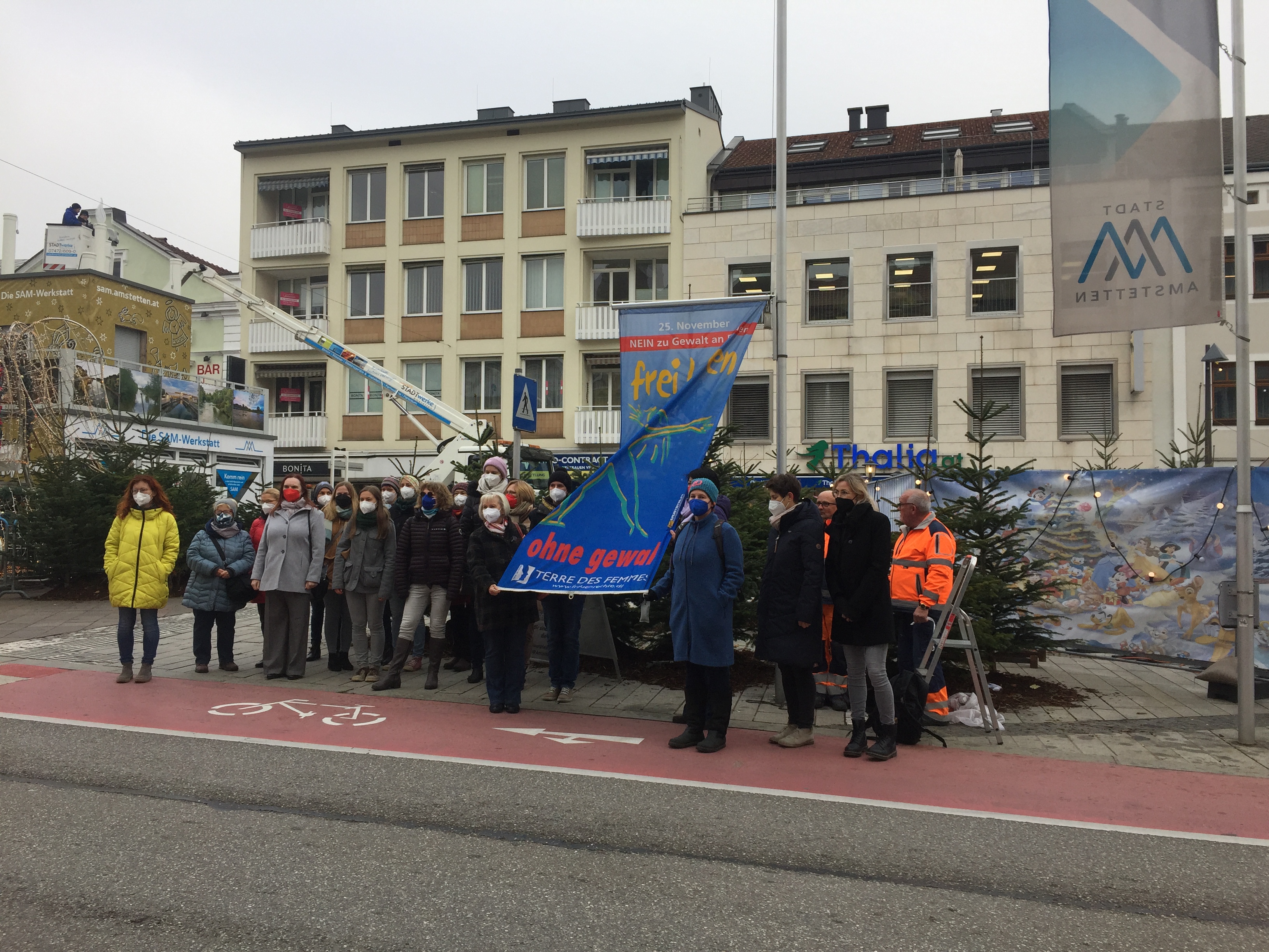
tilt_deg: +2.4
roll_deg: +0.1
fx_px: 1063
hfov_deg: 61.7
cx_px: 634
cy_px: 476
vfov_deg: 48.2
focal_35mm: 29
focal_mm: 4.15
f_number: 2.2
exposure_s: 1/455
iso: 32
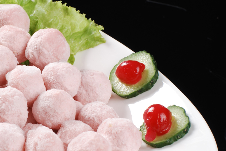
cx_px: 30
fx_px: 849
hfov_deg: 15.0
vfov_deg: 10.2
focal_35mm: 135
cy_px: 86
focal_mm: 50
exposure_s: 1/125
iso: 100
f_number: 11
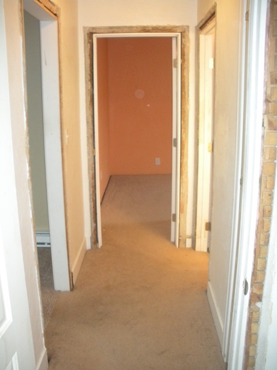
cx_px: 138
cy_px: 185
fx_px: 373
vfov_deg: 52.6
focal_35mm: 35
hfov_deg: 40.7
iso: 400
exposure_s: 1/30
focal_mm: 6.3
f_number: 3.5
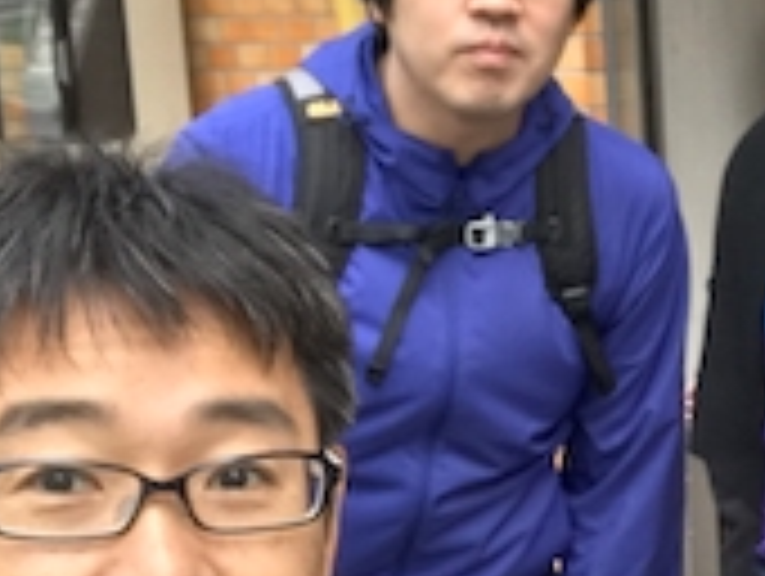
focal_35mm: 113
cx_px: 778
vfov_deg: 13.1
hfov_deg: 17.0
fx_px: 2501
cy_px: 452
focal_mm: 2.87
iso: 25
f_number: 2.2
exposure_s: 1/197
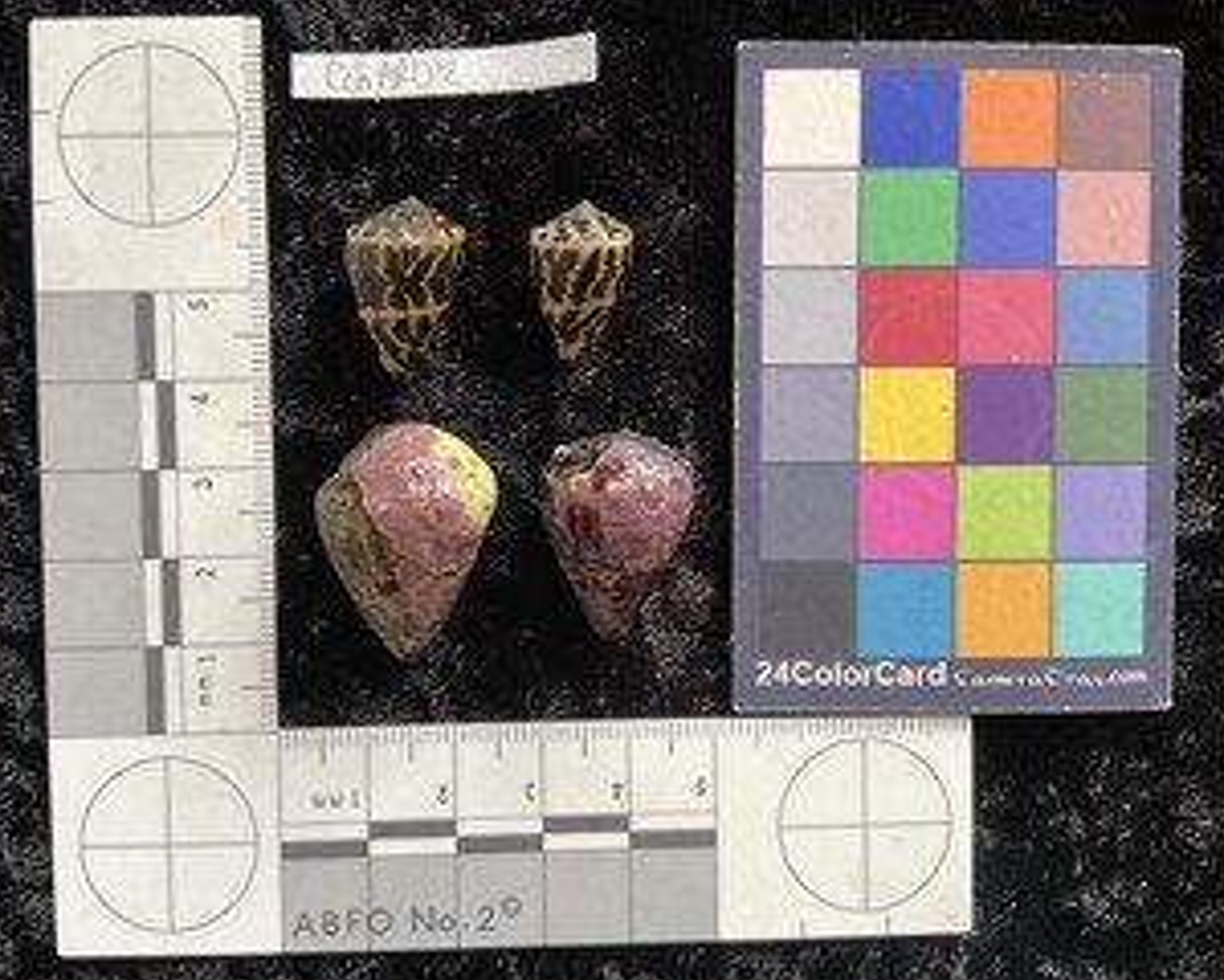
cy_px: 468
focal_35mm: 33
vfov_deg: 44.5
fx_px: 1195
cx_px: 579
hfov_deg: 54.2
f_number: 1.8
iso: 100
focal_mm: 3
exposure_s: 1/60
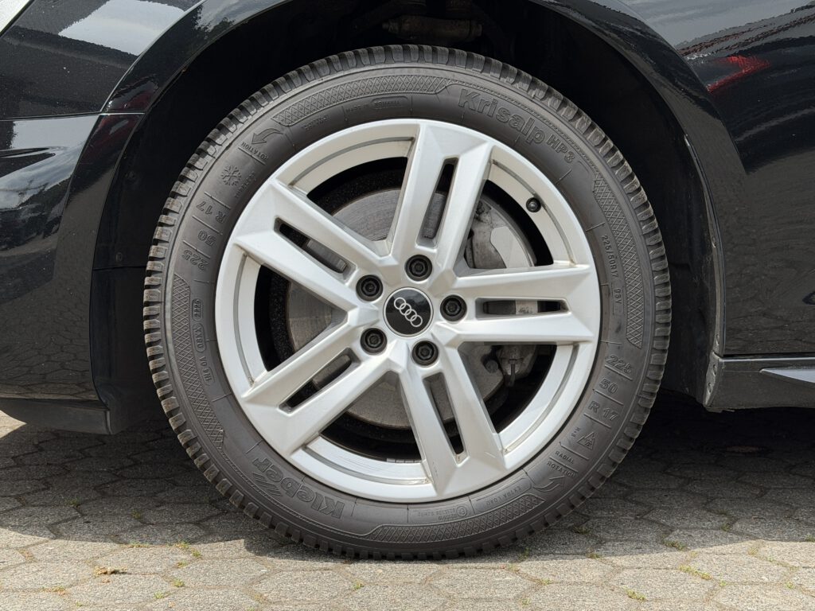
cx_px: 408
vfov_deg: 30.3
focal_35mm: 48
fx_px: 1130
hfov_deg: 39.7
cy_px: 306
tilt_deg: -3.4
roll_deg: +0.5
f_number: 1.78
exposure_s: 1/2415
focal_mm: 6.76
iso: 64
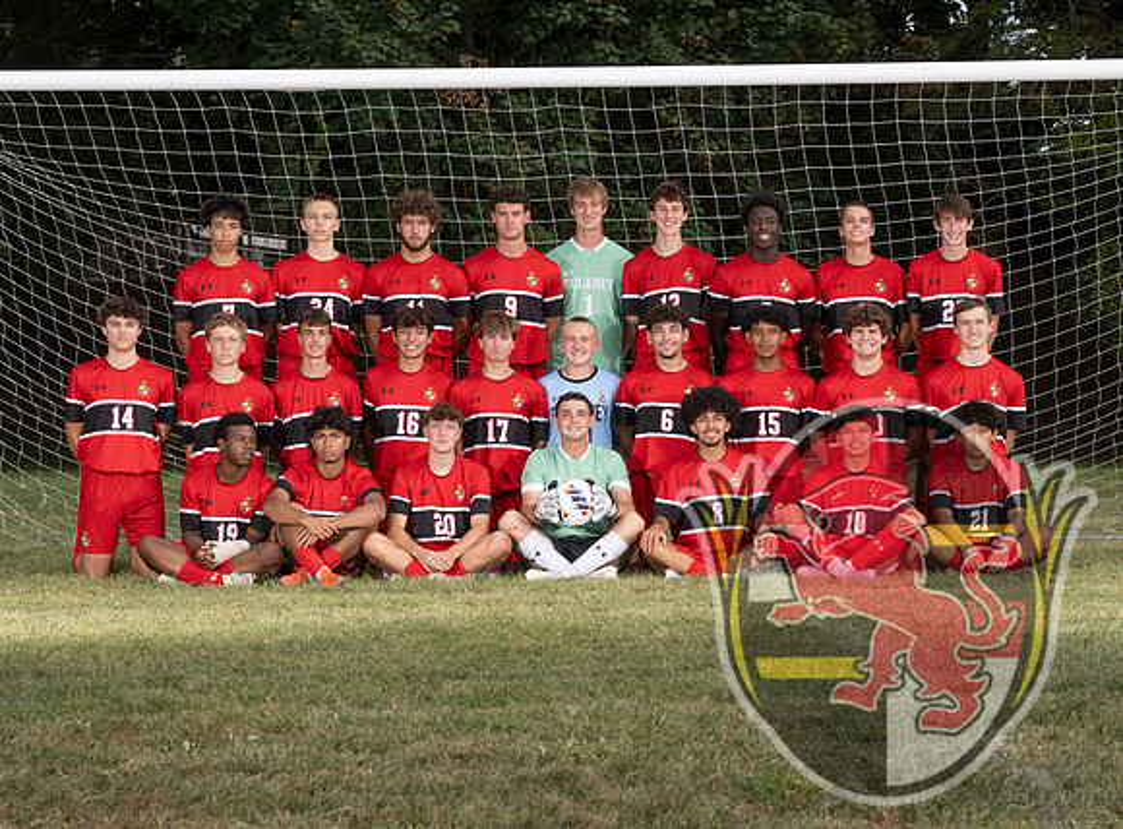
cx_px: 597
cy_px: 418
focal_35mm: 111
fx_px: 3589
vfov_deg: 13.2
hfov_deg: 17.8
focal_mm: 70
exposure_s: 1/125
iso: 32
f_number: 8
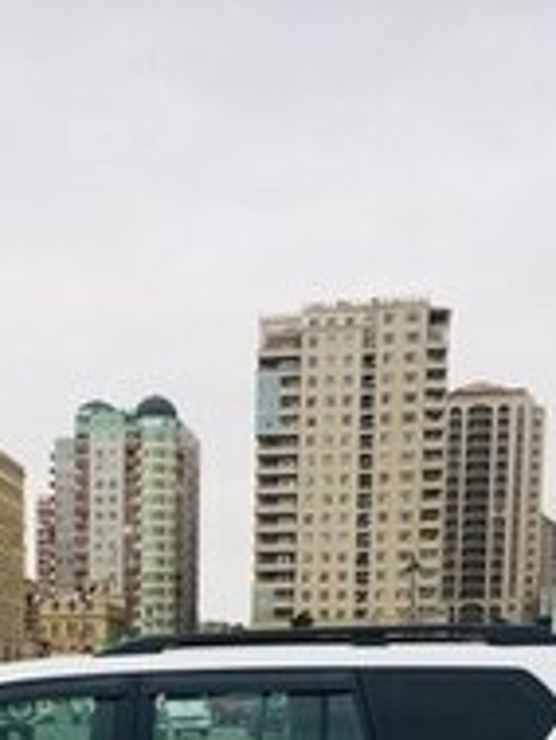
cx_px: 70
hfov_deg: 19.1
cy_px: 967
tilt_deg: -6.9
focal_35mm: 76
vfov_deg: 22.8
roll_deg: +0.2
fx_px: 1626
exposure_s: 1/103
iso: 25
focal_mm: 4.15
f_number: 2.2
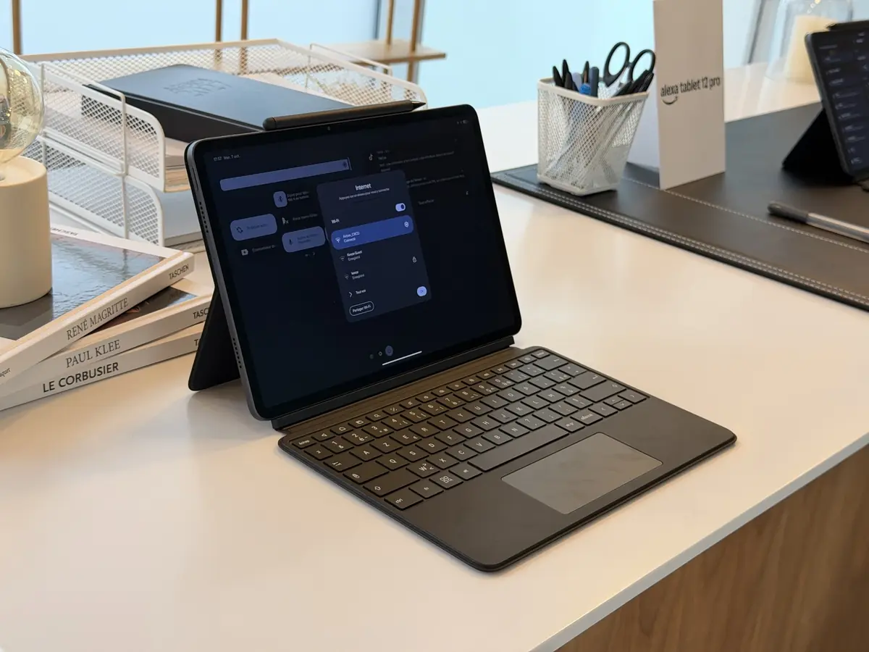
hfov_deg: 39.7
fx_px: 1205
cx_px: 434
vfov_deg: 30.3
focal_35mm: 48
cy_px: 326
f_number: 1.78
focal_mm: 6.76
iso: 80
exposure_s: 1/100
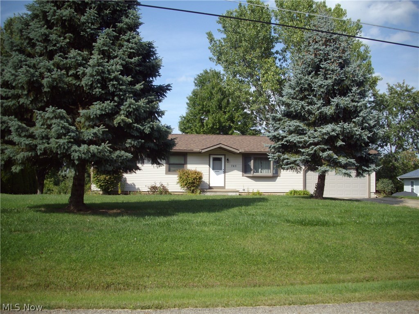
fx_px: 448
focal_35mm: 37
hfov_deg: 50.1
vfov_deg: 38.7
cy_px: 157
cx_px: 210
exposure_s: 1/250
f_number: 5.6
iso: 80
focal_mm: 6.2
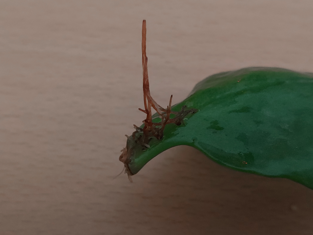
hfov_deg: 40.4
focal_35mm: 47
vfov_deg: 30.9
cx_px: 156
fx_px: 425
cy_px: 118
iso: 500
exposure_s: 1/11
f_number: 1.5
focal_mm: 4.23
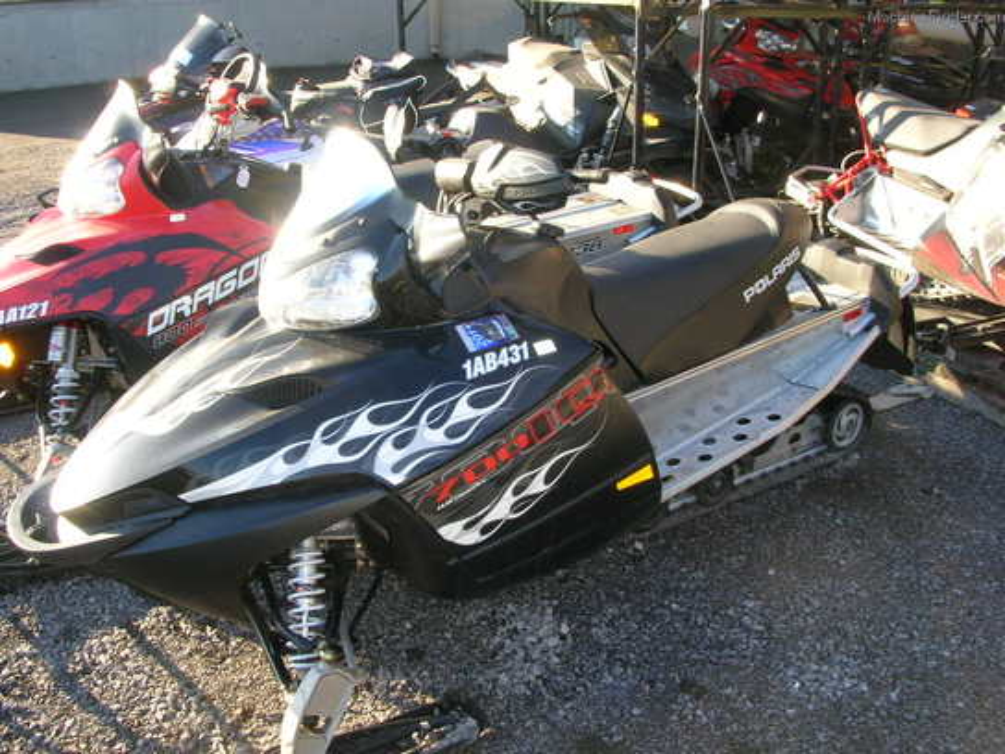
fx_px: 1016
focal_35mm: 35
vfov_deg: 40.7
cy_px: 377
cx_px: 502
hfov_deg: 52.6
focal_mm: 5.8
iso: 50
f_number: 5.6
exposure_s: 1/41.7
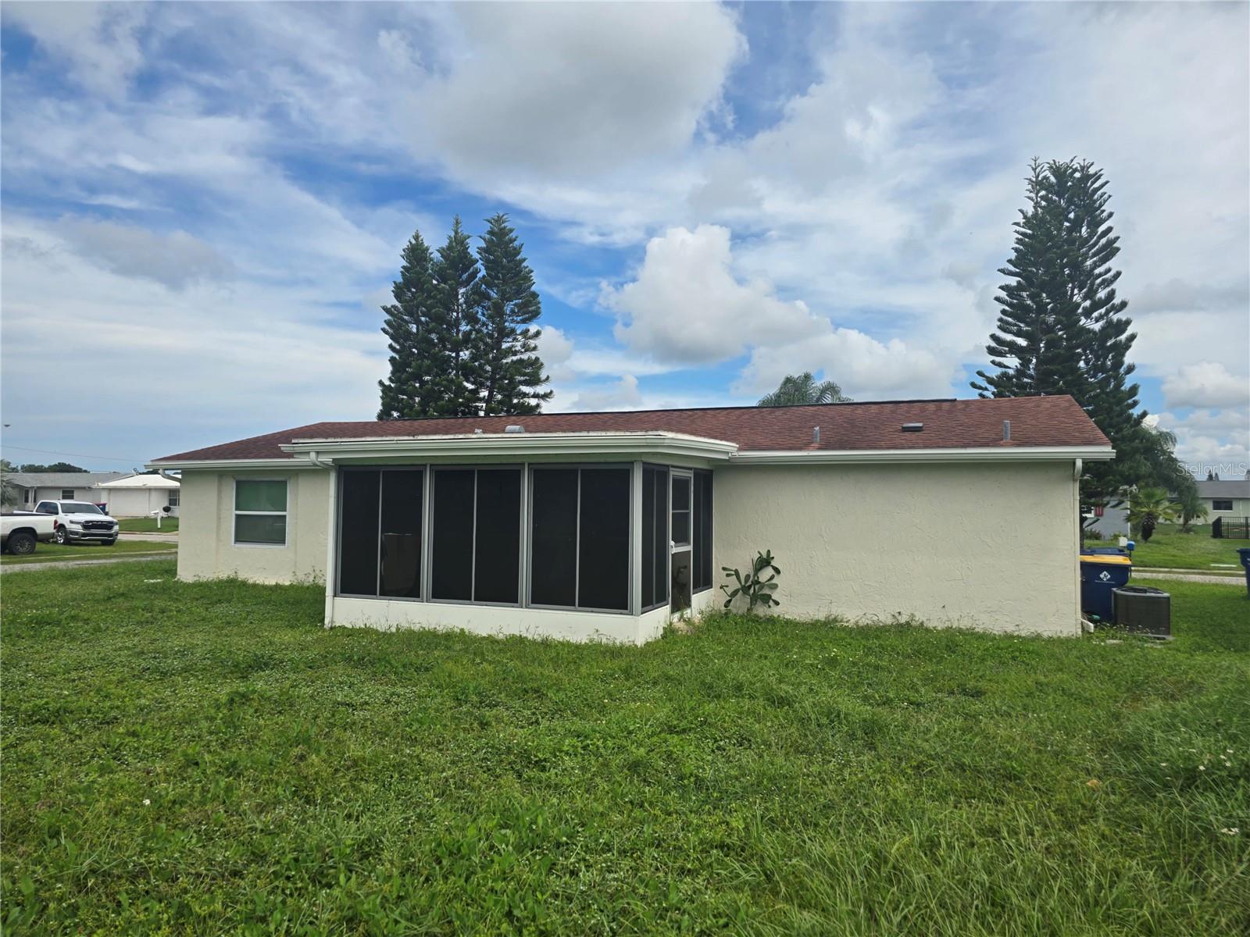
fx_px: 831
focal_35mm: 23
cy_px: 468
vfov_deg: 58.9
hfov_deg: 73.9
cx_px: 625
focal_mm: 6.3
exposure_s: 1/1123
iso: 12
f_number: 1.7
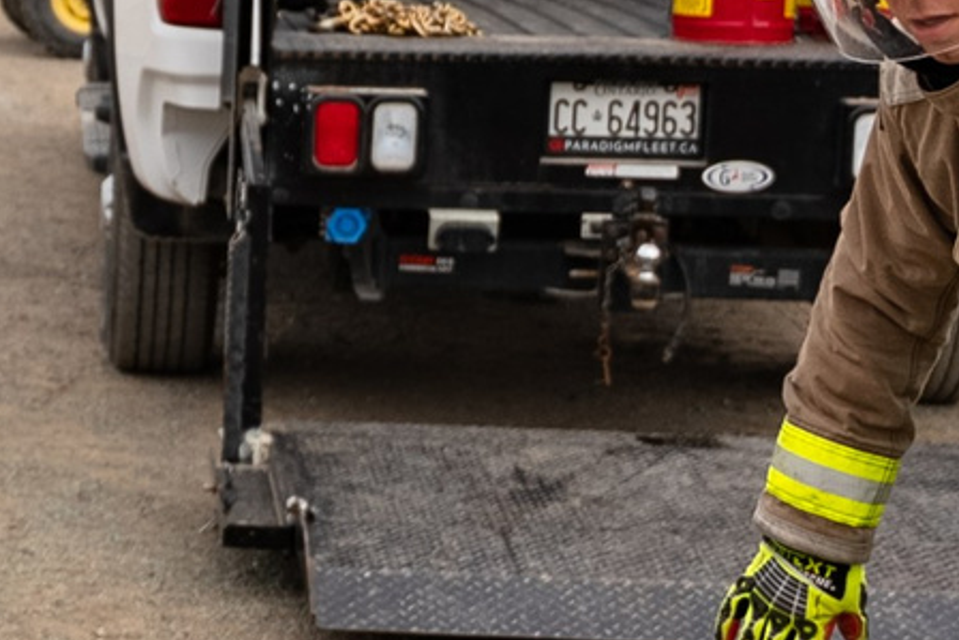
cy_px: 223
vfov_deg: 9.9
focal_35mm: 139
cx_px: -457
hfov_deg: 13.9
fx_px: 3704
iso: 100
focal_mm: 24
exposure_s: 1/1250
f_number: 2.8
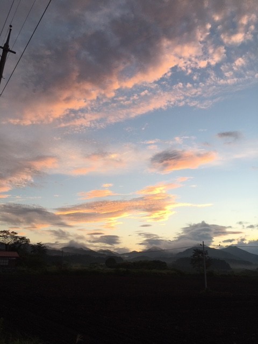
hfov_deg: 48.2
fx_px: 288
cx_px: 129
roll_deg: -1.2
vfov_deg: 61.7
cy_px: 172
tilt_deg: +17.4
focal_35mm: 29
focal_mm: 4.15
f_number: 2.2
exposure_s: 1/126
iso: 25
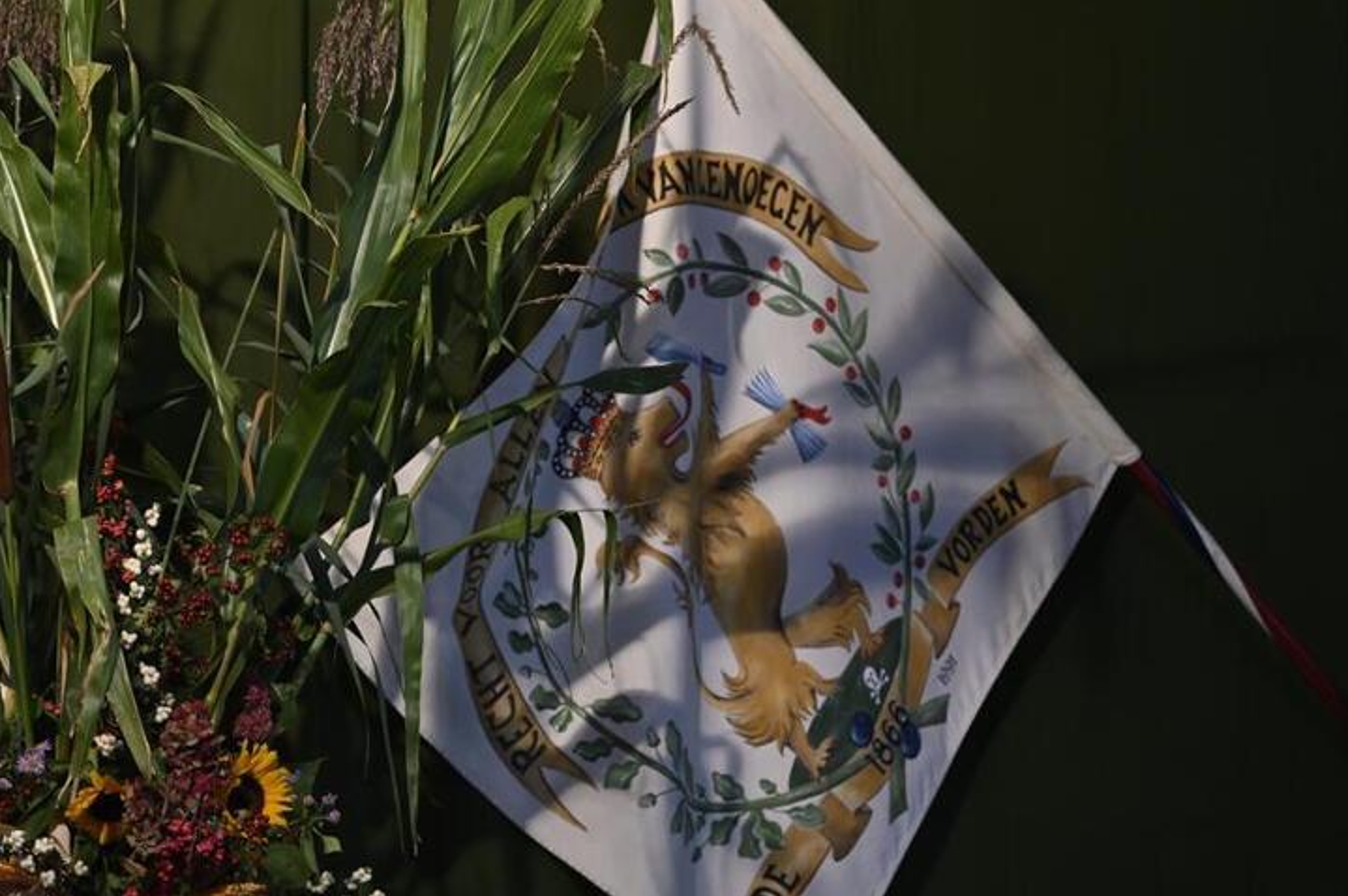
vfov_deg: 9.9
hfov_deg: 14.9
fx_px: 5163
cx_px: 510
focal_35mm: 138
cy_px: 556
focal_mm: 100
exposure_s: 1/30
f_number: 4.5
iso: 1250
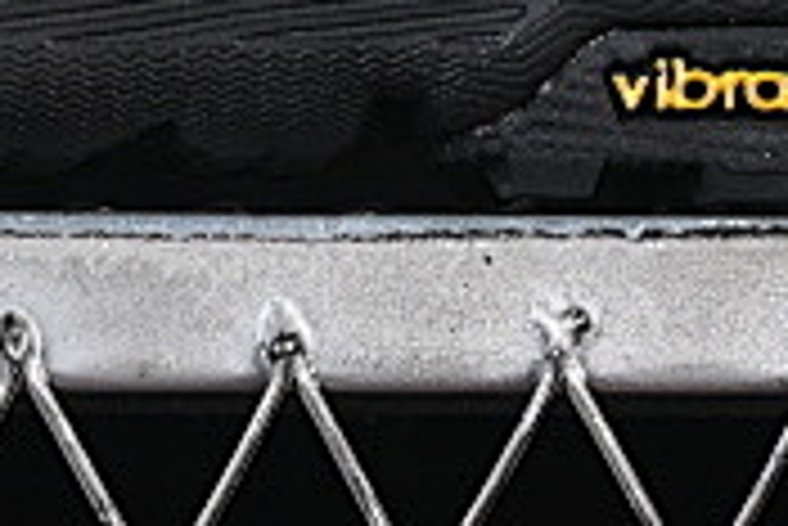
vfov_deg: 2.9
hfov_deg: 4.4
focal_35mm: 462
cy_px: -800
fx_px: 10121
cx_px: -104
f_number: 6.3
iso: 160
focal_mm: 50
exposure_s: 1/60
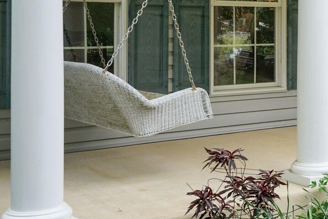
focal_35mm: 77
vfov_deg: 17.5
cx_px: 373
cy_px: 37
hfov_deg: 24.3
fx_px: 702
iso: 400
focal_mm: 32
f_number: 9
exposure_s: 1/320
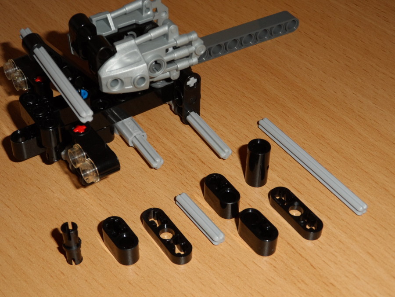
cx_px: 198
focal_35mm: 62
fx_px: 707
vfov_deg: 23.7
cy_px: 148
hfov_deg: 31.2
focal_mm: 10.2
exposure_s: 1/45
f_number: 4.2
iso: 100
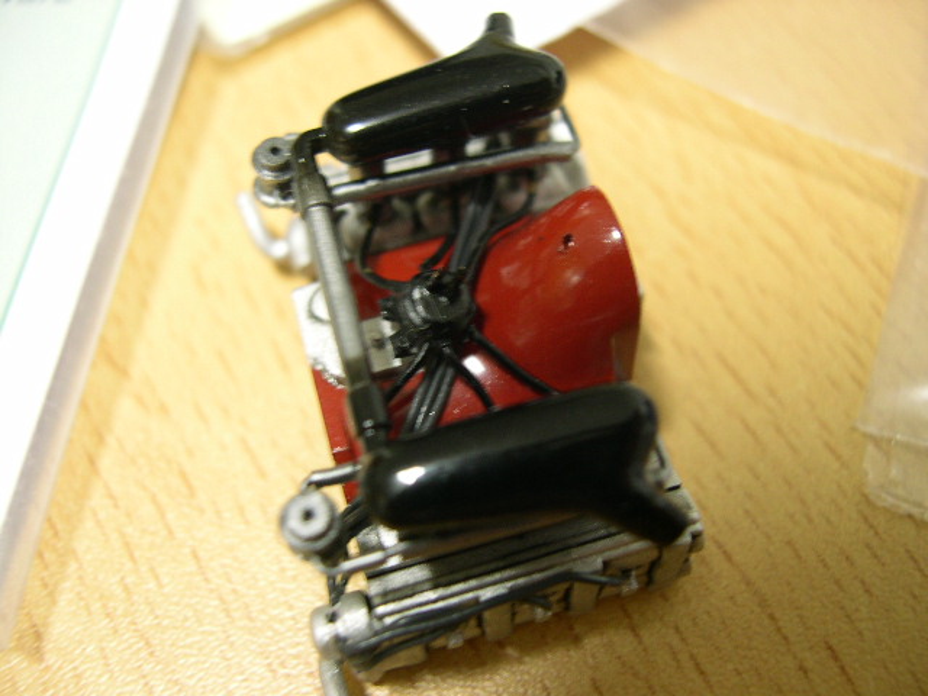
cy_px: 348
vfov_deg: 37.7
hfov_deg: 49.0
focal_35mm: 38
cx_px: 464
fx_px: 1019
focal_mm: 8
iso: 100
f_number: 2.8
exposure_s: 1/2.5
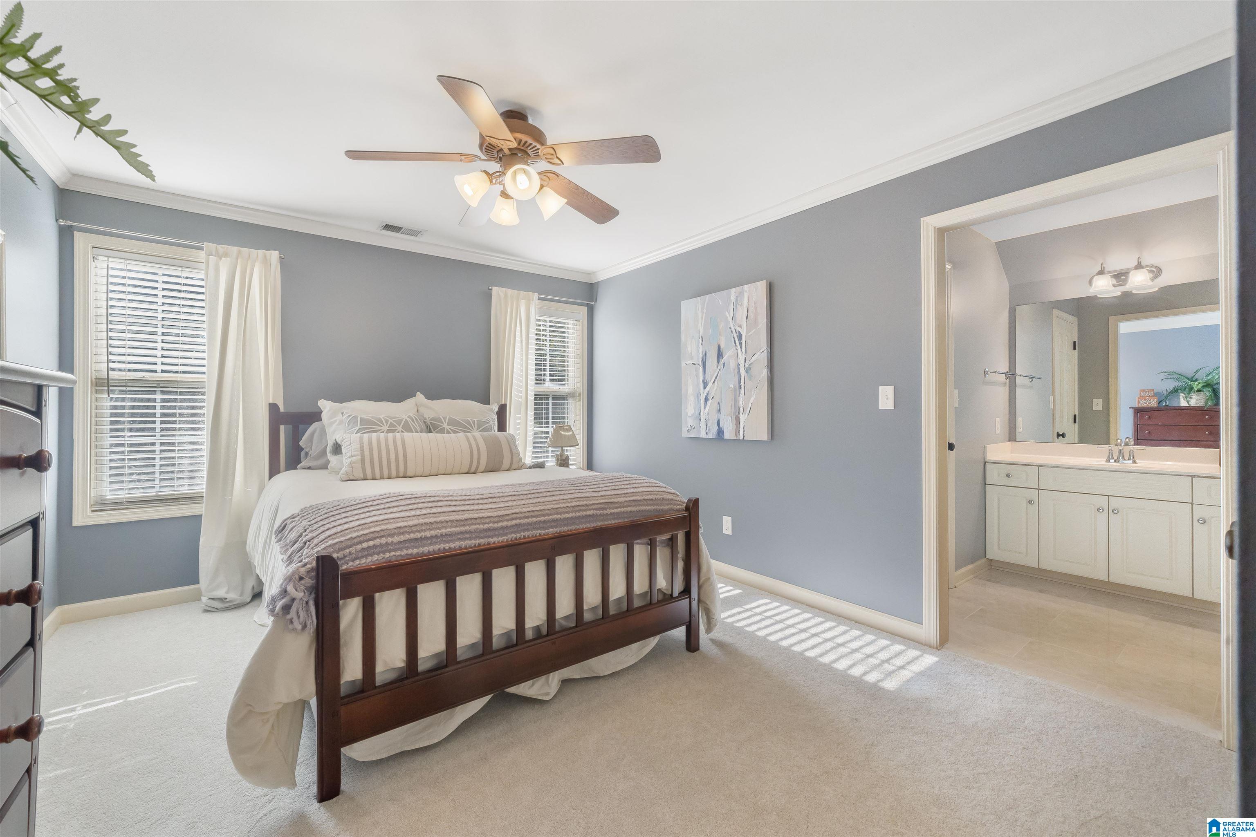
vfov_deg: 81.2
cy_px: 418
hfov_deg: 104.3
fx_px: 488
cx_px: 628
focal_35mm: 14
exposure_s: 1/100
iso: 2500
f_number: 10
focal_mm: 14
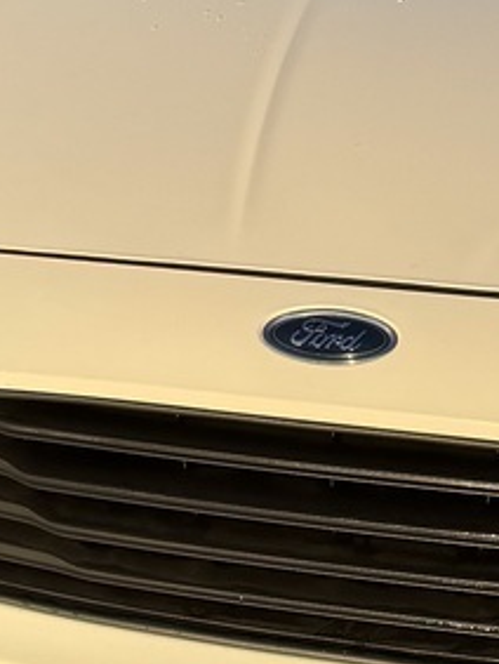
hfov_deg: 10.8
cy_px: 31
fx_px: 2610
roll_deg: +1.5
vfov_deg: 14.3
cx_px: 471
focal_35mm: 136
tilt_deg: -14.8
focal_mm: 6.76
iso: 80
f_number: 1.78
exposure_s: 1/2415
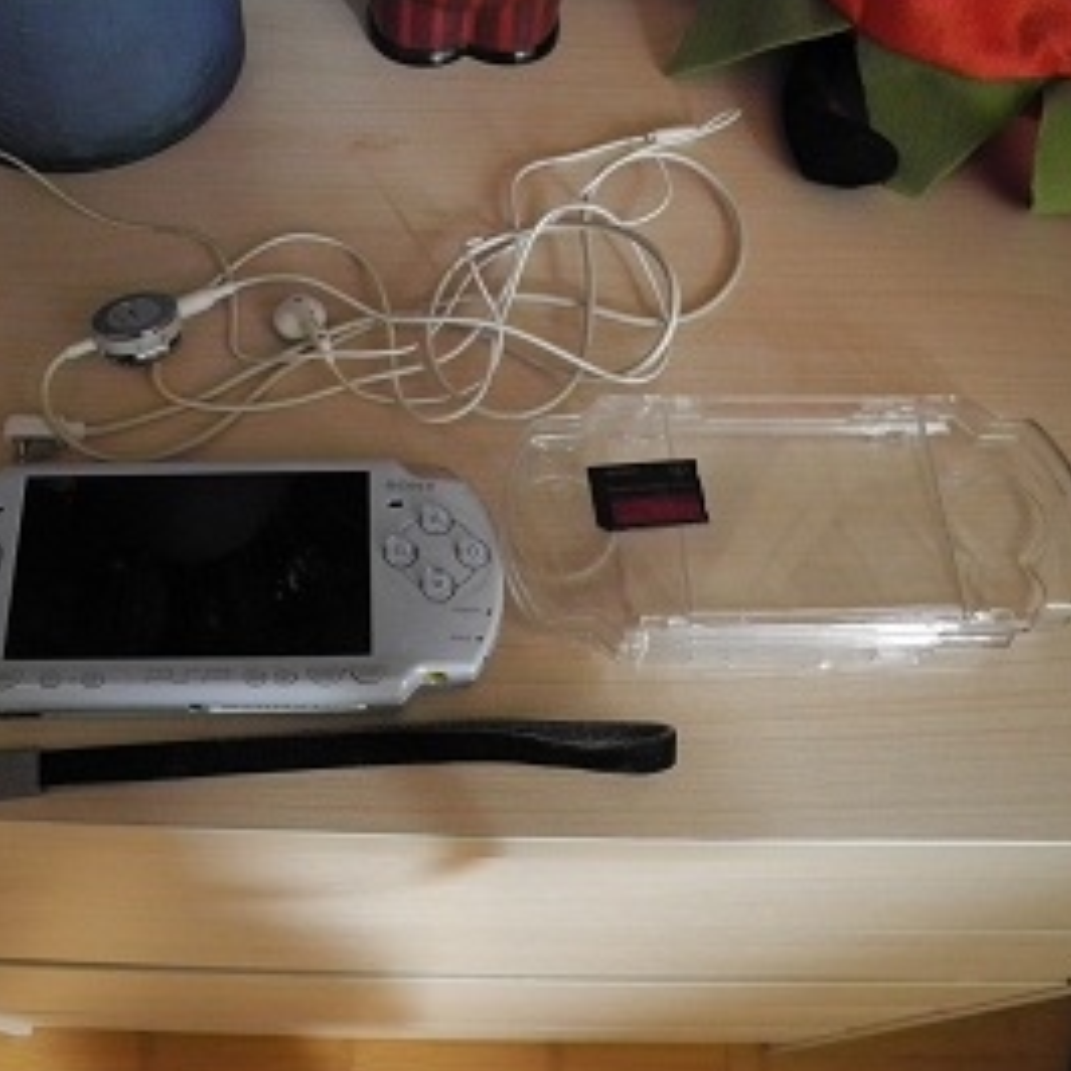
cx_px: 401
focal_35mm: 34
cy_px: 540
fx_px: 1190
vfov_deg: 48.5
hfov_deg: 48.0
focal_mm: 6
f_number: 2.8
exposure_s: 1/60
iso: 800
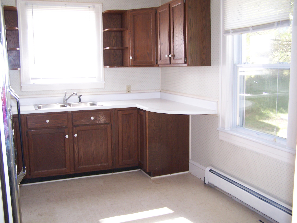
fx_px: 326
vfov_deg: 37.7
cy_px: 112
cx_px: 148
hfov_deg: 49.0
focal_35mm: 38
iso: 140
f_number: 2.8
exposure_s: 1/60
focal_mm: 6.3
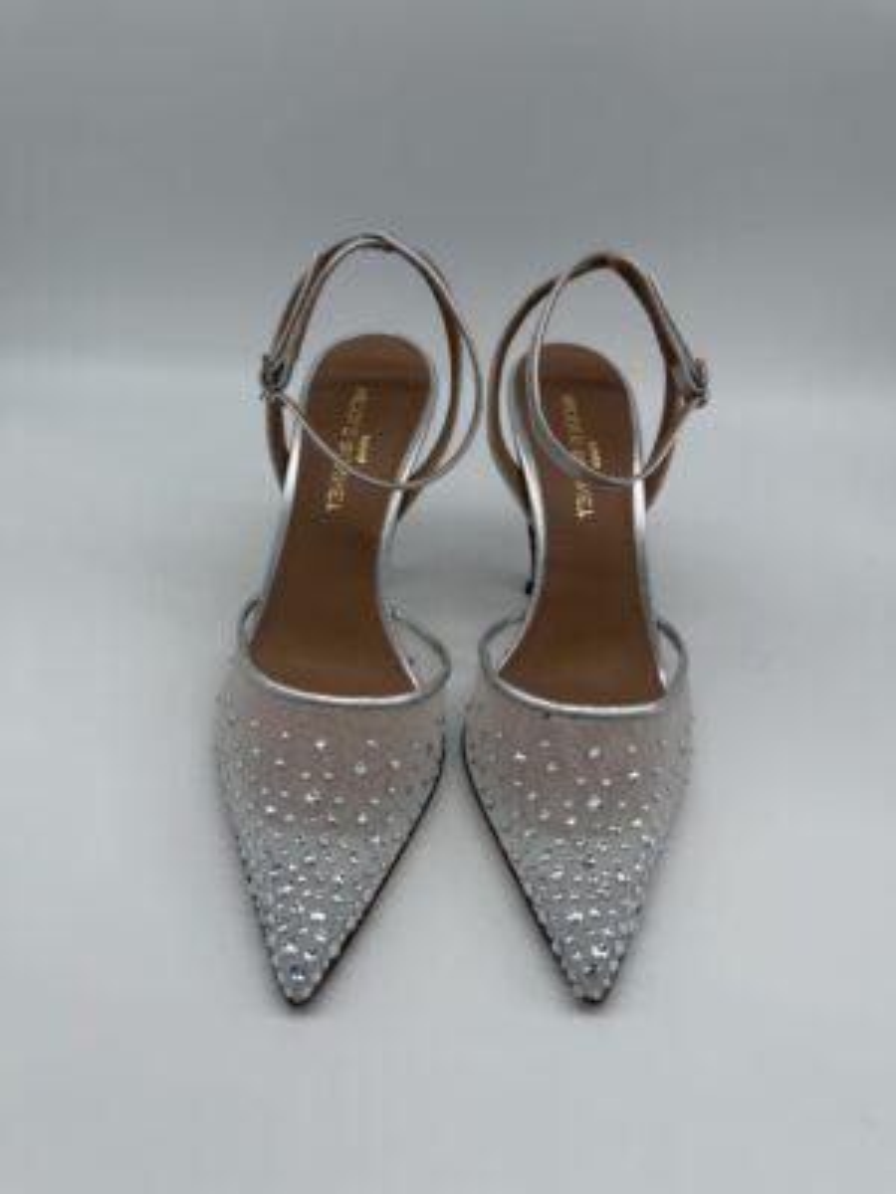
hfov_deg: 56.8
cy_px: 597
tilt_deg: -31.3
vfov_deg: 71.6
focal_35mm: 24
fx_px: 828
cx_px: 448
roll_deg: +2.0
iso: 80
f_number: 1.78
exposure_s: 1/1949
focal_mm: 6.76
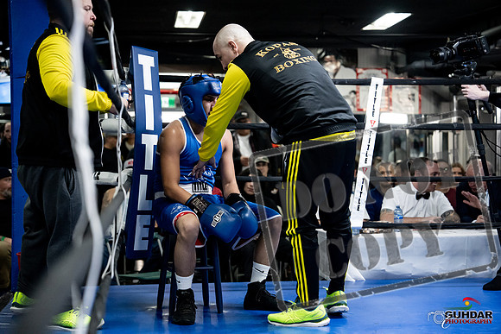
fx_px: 974
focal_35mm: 70
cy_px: 167
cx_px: 250
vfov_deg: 19.5
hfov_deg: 28.8
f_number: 2.8
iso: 8000
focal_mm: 70
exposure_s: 1/1000
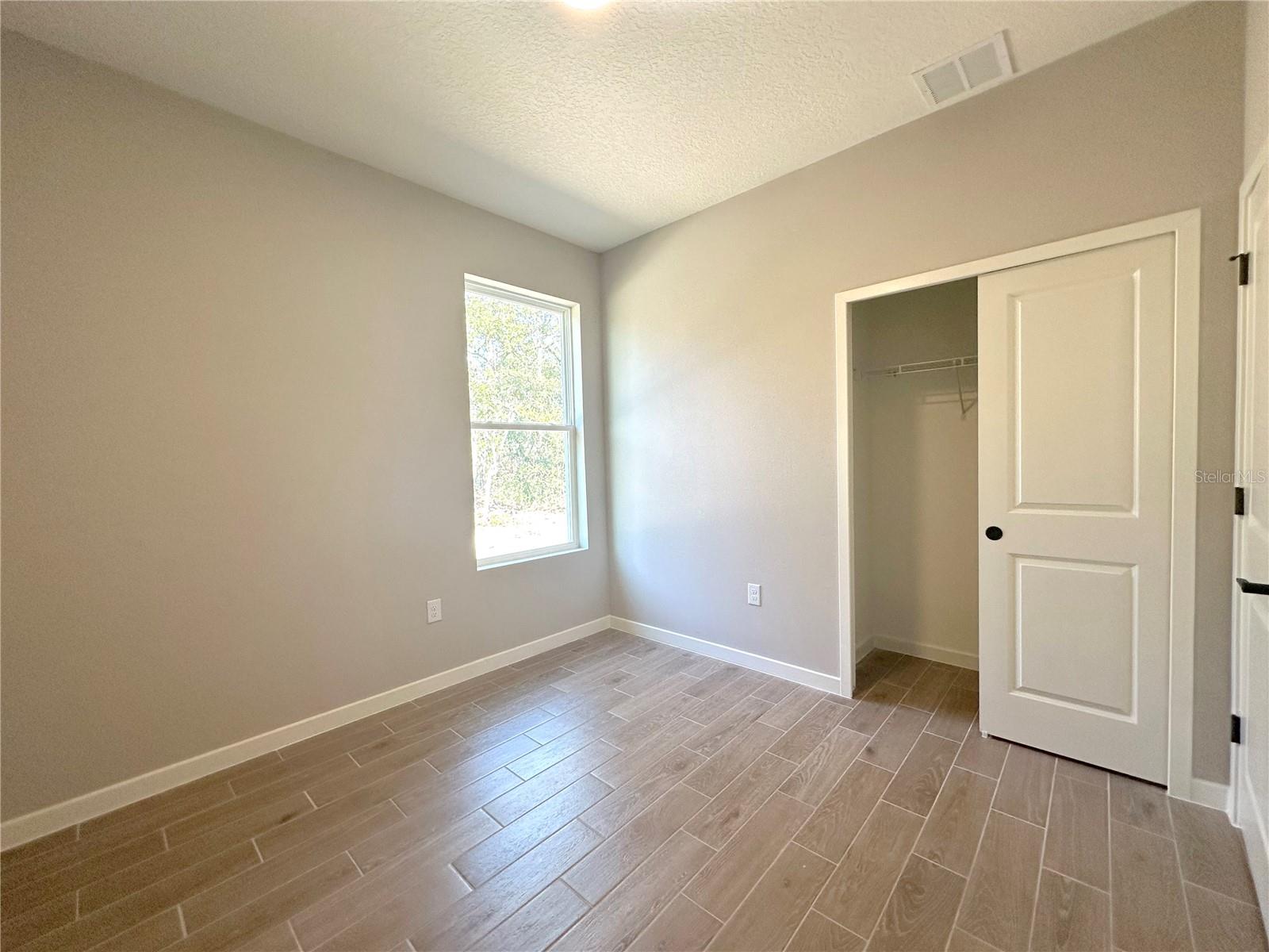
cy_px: 476
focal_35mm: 14
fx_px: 513
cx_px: 634
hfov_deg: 102.1
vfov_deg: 85.7
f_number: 2.2
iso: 125
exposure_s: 1/120
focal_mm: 2.22
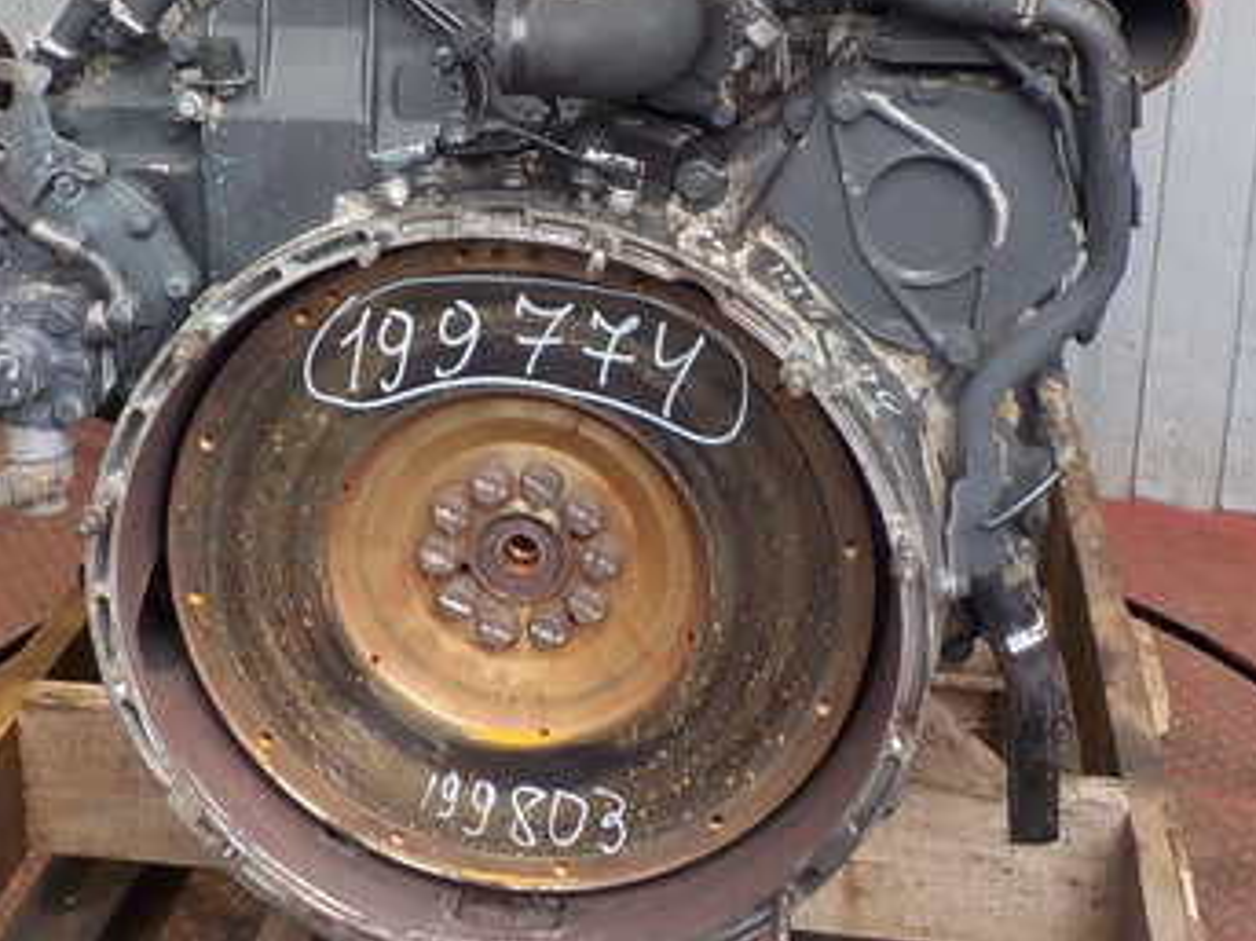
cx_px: 520
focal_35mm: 56
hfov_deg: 34.3
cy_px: 183
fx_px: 2031
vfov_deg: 25.6
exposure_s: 1/30
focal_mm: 4.1
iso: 180
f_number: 3.3
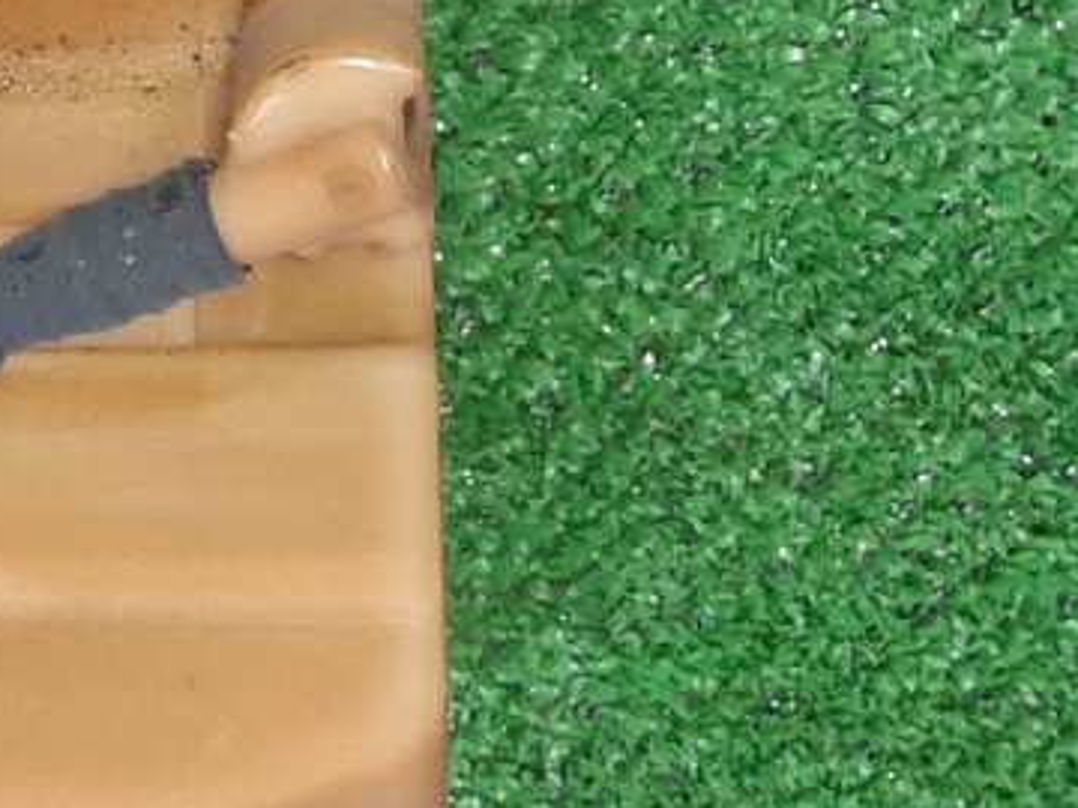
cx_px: -883
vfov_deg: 14.2
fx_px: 3239
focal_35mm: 104
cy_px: 344
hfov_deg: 15.9
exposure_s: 1/50
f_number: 1.7
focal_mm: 3.93
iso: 206
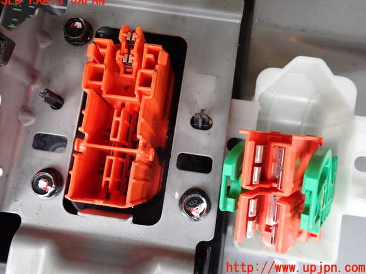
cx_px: 180
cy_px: 134
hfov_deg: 58.4
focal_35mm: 31
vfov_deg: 45.4
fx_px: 328
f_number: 2.3
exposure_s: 1/40
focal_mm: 5.4
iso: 200
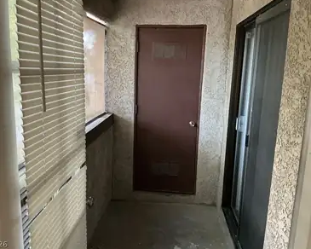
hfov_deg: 57.1
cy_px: 122
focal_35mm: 31
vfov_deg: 47.1
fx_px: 285
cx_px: 141
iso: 250
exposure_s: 1/30
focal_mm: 3
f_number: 1.8
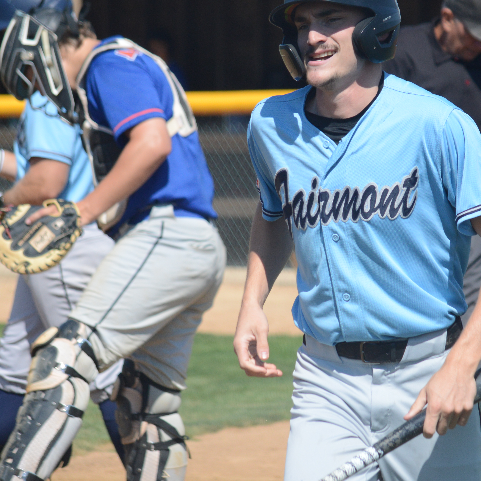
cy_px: 222
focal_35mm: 360
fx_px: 5659
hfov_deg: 4.9
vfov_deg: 4.9
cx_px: 347
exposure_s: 1/2000
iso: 400
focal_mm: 150
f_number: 4.8
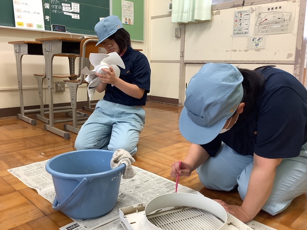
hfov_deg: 58.4
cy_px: 115
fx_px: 275
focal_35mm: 31
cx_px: 154
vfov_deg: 45.4
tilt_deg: -11.9
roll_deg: -0.3
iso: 125
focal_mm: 3.3
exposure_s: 1/60
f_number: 2.4
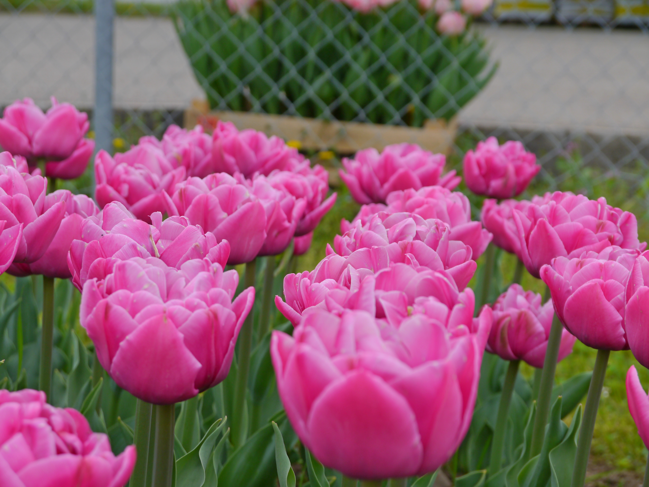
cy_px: 244
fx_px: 1576
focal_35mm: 84
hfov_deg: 23.3
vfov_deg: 17.6
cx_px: 324
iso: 160
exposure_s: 1/250
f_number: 7.1
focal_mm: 42
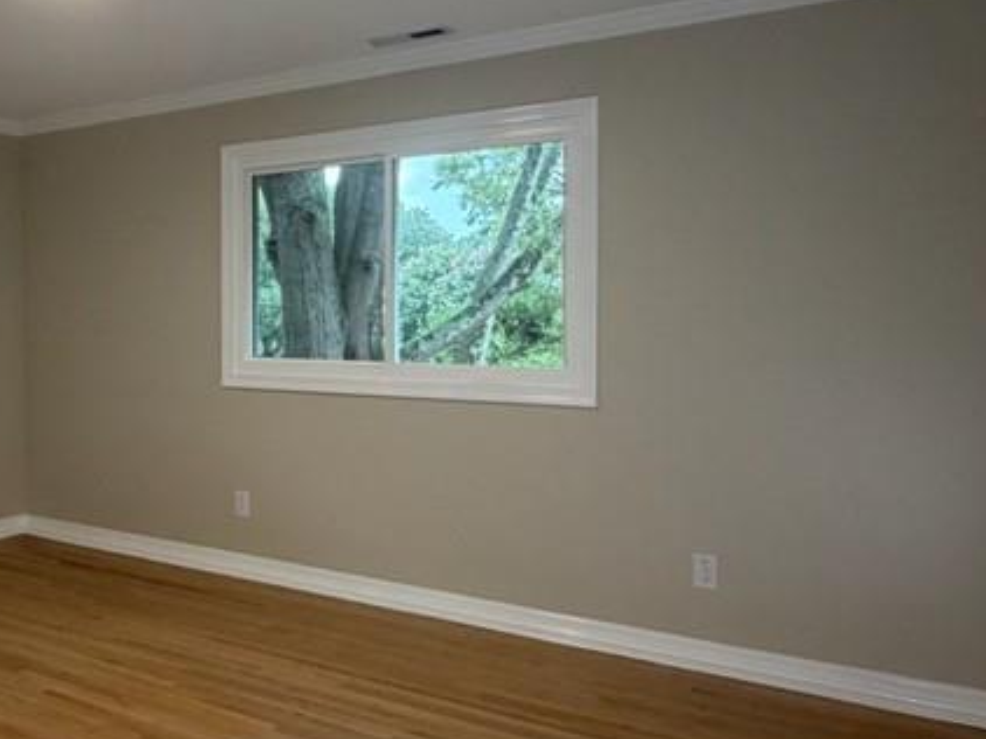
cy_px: 323
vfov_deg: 41.7
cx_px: 224
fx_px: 968
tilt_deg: -0.9
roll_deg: +0.7
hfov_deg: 51.2
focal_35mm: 34
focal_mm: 2.22
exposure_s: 1/121
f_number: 2.2
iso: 250
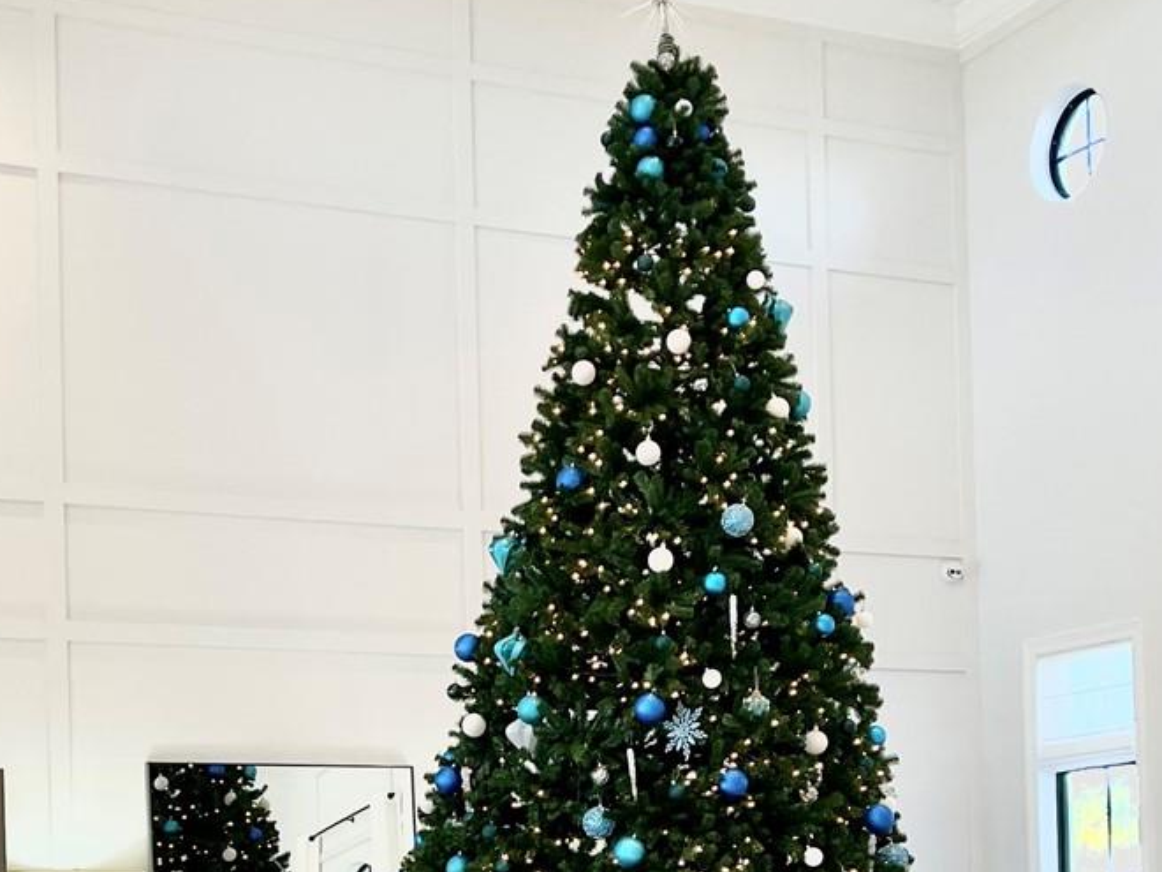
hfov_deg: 30.7
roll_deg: +0.3
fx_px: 2115
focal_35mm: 63
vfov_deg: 22.4
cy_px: 863
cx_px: 509
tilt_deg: +2.3
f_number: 1.6
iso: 100
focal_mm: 5.1
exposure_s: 1/120
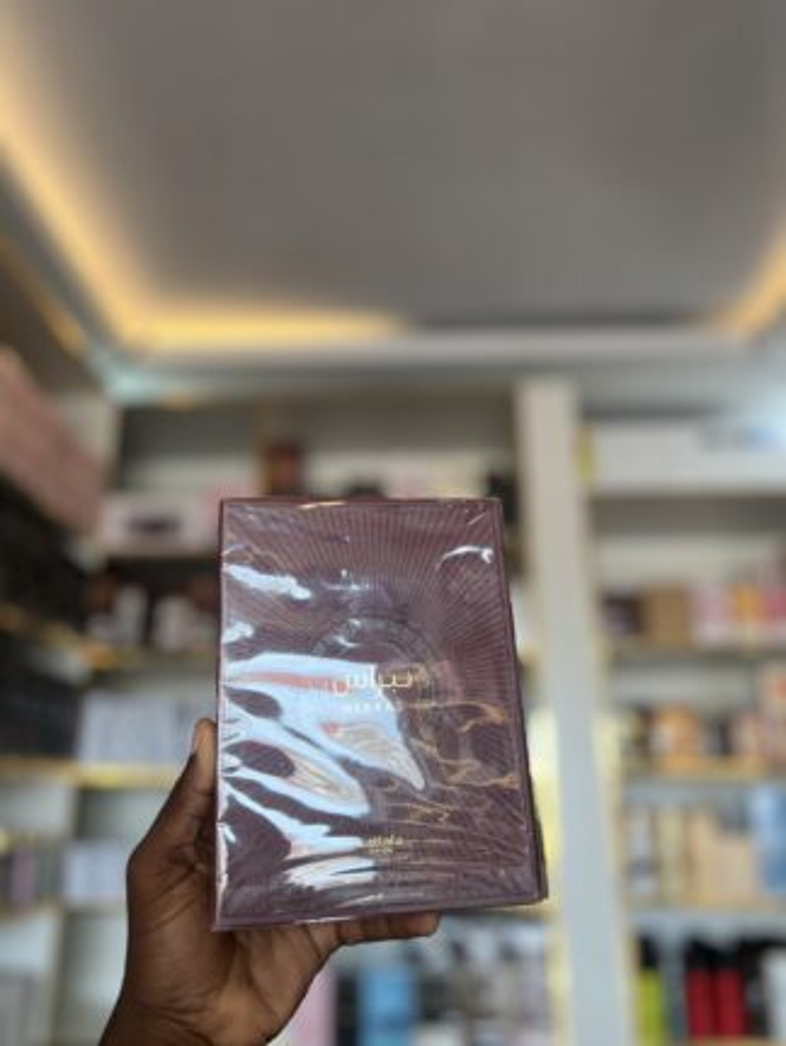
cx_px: 393
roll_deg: +1.5
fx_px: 786
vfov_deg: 67.3
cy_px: 523
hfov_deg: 53.1
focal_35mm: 26
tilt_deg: +19.6
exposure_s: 1/125
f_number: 1.5
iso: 32
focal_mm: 5.7
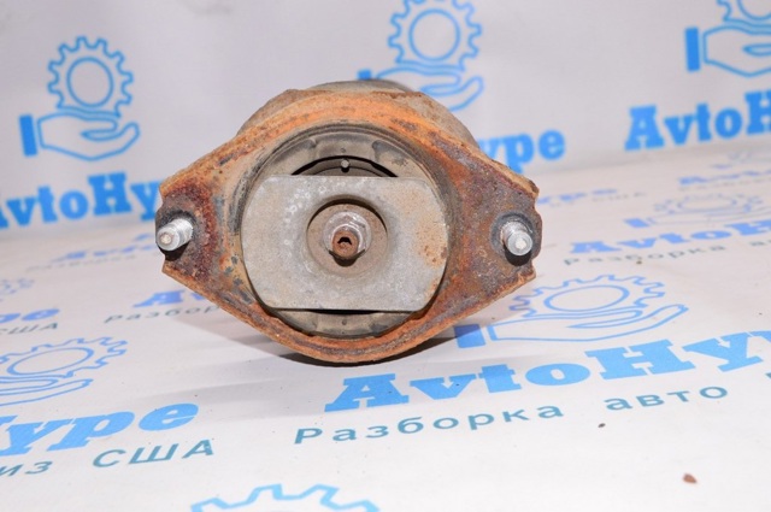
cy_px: 256
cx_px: 386
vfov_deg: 31.8
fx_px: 898
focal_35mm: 42
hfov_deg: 46.5
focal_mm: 28
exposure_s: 1/80
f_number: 8
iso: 1600
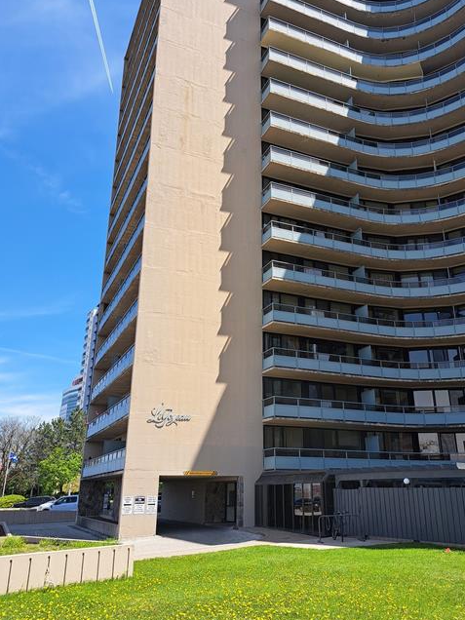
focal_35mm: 29
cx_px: 262
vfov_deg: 61.6
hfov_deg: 48.1
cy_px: 291
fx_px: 519
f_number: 1.8
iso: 50
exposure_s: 1/661
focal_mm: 5.23
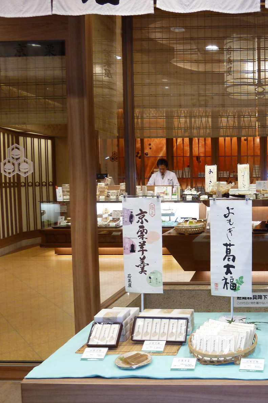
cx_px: 265
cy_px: 202
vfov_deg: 54.4
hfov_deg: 34.6
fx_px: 391
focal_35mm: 35
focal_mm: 4.1
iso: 125
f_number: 3.3
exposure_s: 1/30
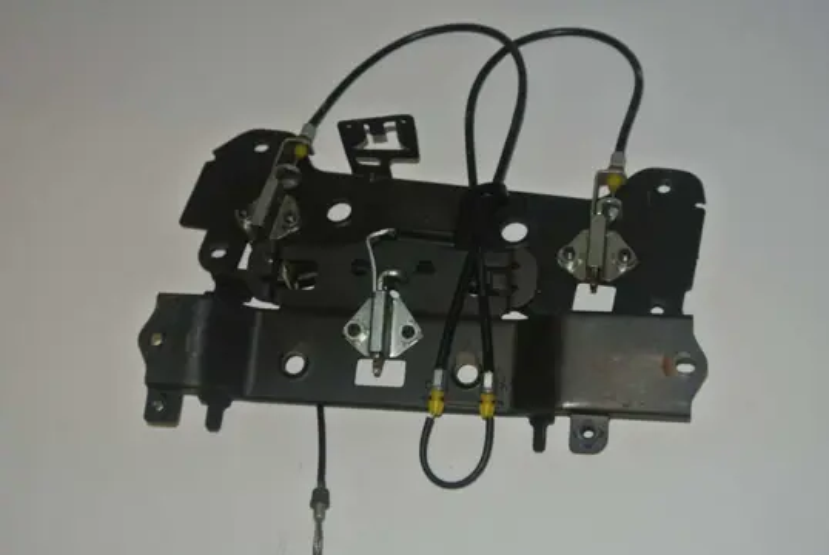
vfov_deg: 26.5
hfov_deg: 38.8
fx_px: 1176
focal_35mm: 51
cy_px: 278
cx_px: 414
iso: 200
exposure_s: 1/60
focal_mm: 18.9
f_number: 4.8
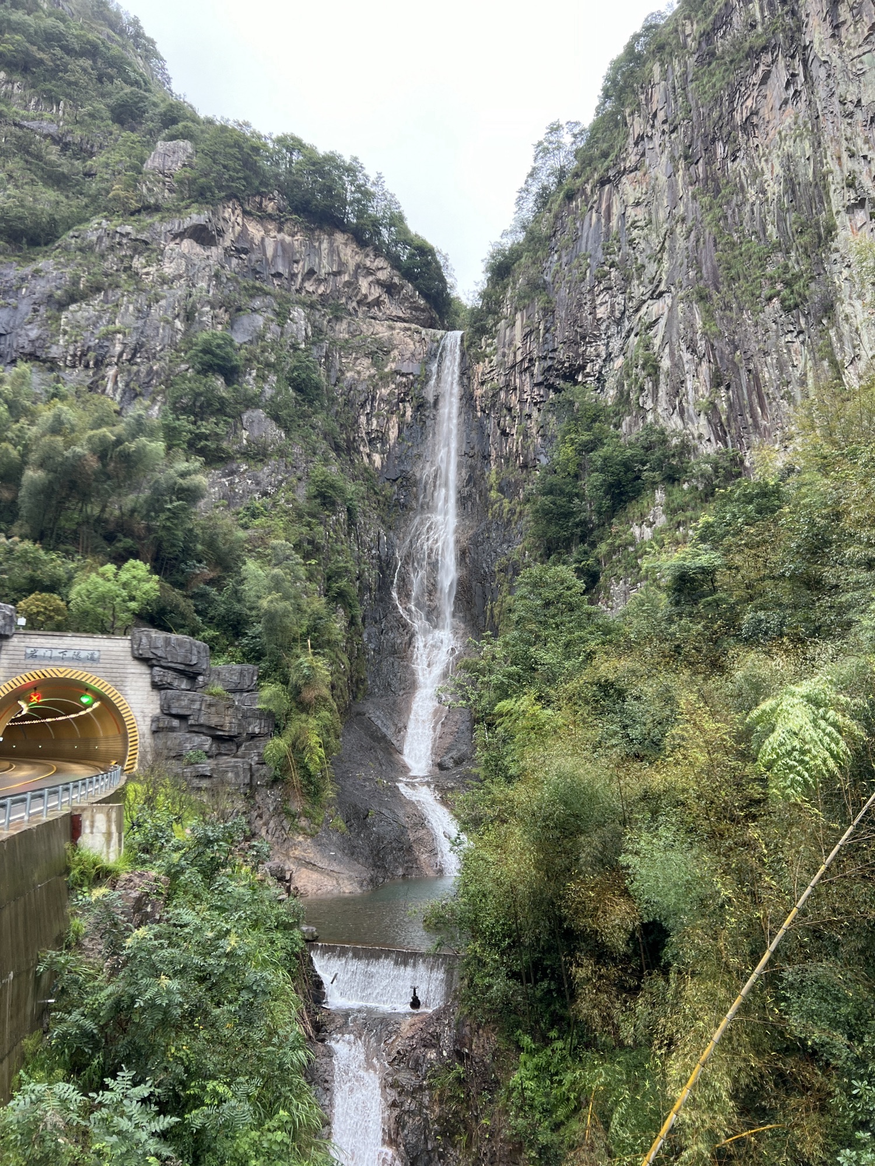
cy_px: 583
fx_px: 876
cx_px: 438
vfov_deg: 67.3
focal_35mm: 26
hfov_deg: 53.1
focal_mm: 5.7
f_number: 1.5
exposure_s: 1/165
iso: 64
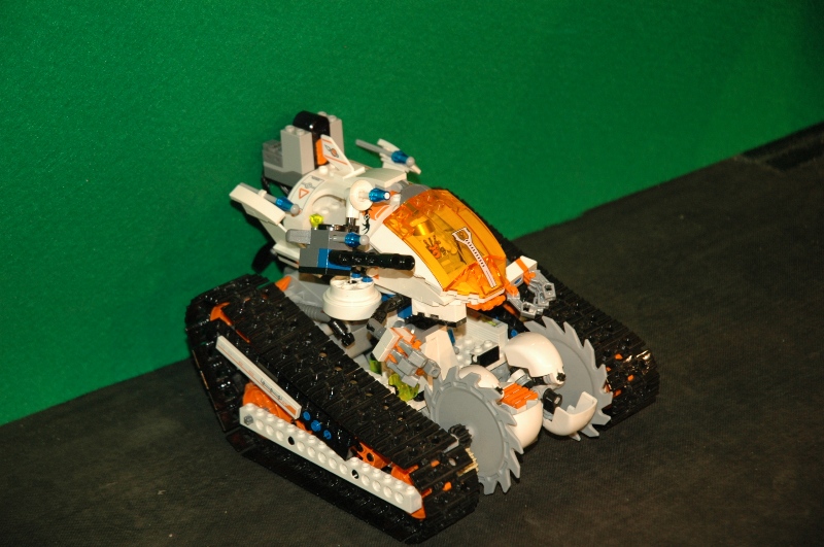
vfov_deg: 13.0
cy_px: 274
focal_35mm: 105
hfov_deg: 19.5
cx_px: 412
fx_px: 2400
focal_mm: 70
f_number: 4.5
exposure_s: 1/60
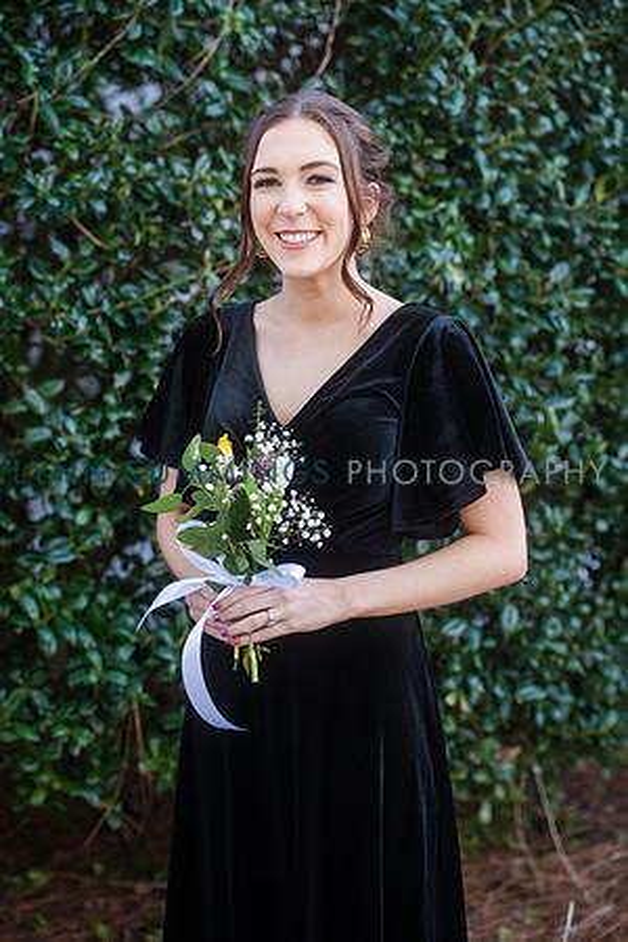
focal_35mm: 78
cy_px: 471
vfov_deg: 26.0
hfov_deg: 17.5
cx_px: 314
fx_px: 2041
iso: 80
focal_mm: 78
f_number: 3.5
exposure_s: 1/125
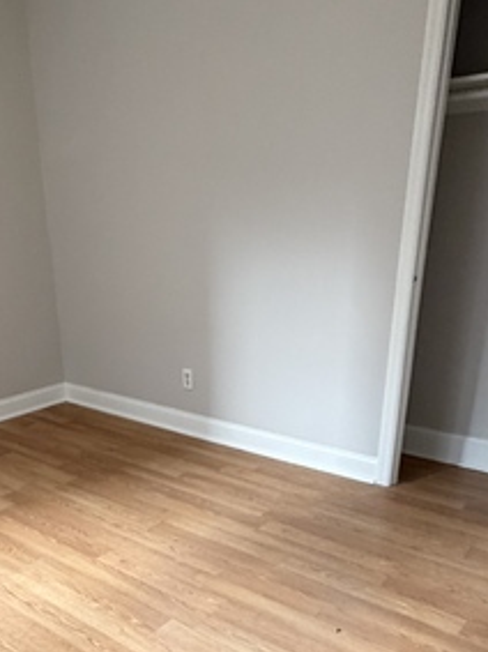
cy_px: 471
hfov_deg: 42.4
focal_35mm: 33
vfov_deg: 53.4
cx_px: 170
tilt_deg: -20.0
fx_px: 621
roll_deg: +1.3
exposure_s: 1/60
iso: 400
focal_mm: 2.22
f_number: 2.2
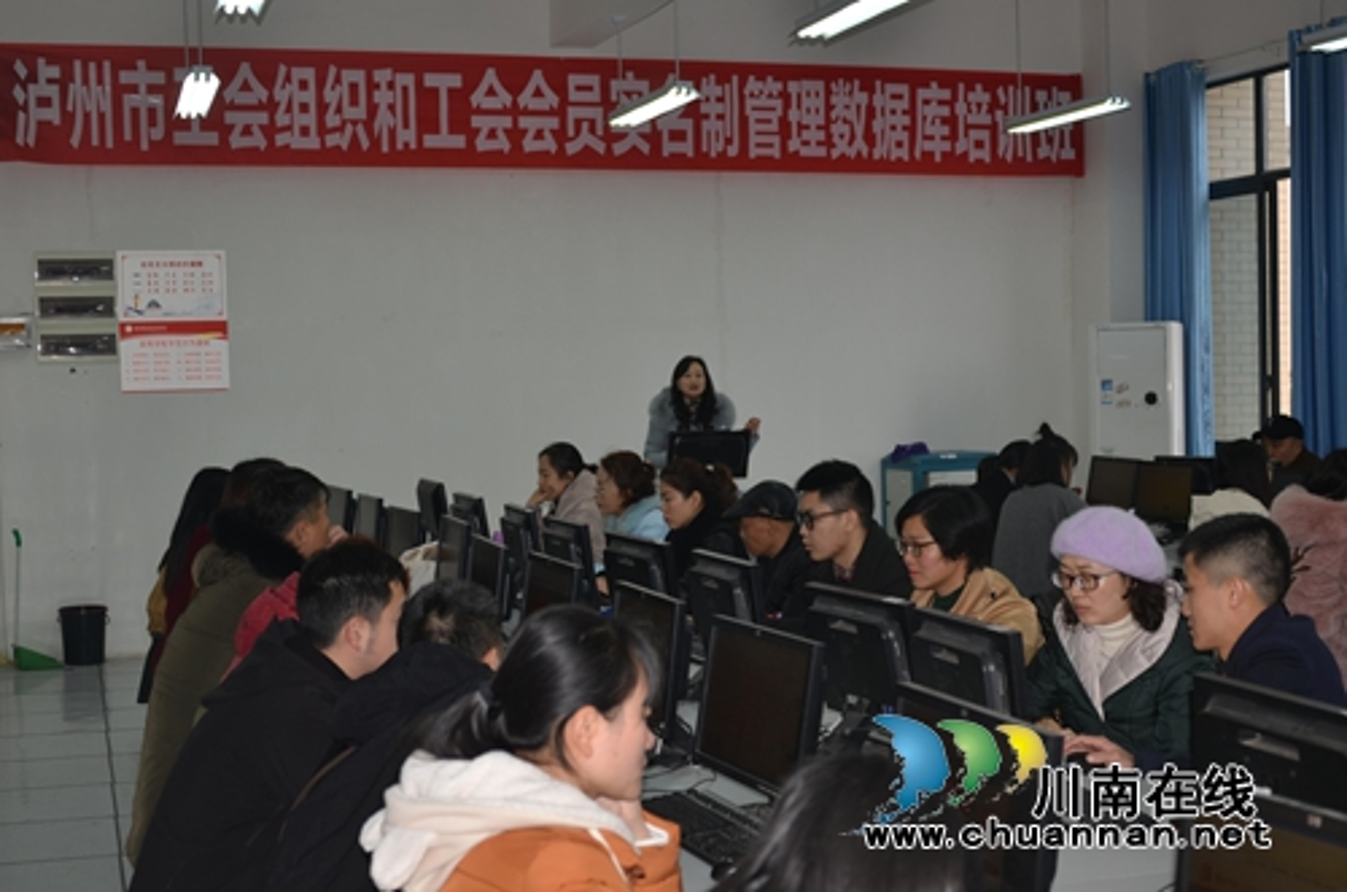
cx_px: 674
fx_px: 1904
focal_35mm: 51
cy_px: 446
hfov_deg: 39.0
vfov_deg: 26.4
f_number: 3.8
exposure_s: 1/60
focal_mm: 34
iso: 100
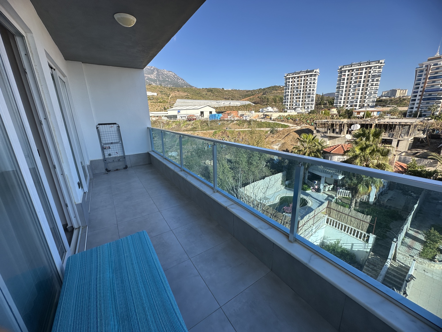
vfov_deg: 85.7
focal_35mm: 14
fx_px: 179
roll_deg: +1.9
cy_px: 166
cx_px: 221
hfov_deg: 102.1
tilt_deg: -15.6
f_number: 2.2
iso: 40
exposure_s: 1/796
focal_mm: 2.22
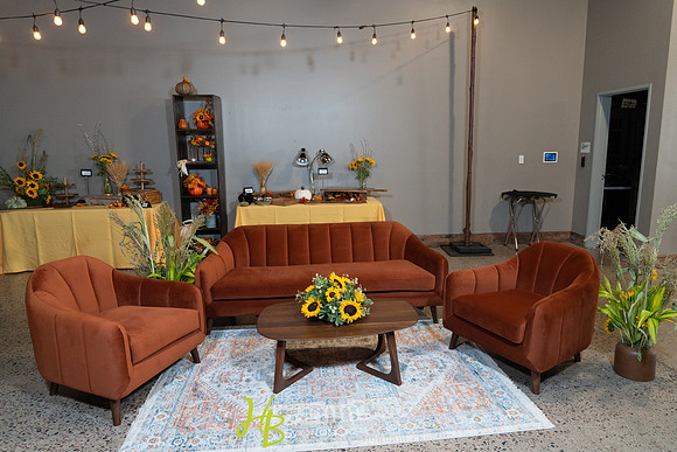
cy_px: 226
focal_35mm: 25
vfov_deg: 52.2
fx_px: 461
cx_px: 338
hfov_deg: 72.6
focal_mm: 24
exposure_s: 1/160
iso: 3200
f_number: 4
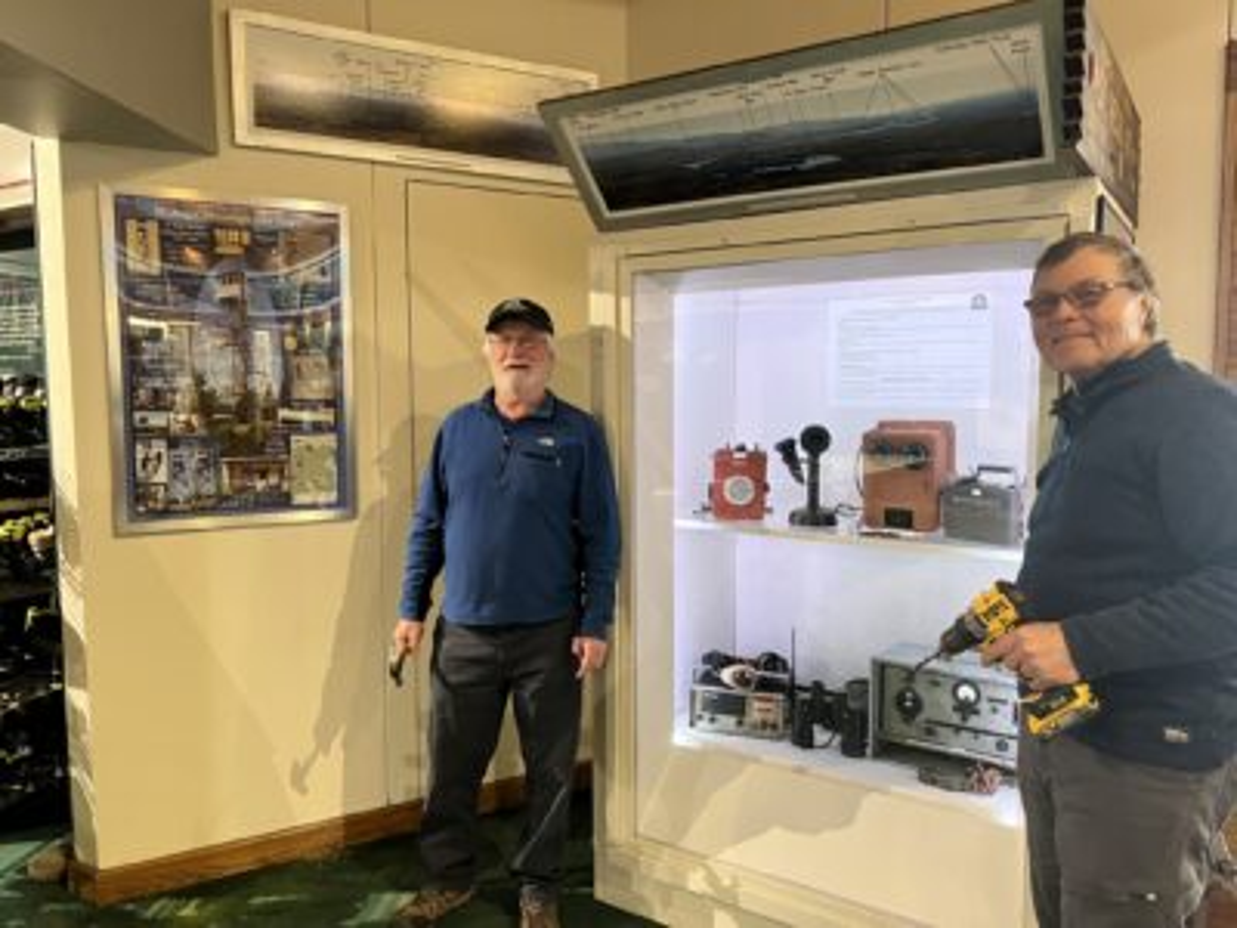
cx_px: 618
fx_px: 929
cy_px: 464
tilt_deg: -3.2
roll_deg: +0.6
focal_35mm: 26
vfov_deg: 53.1
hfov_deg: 67.3
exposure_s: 1/60
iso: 400
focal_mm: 5.7
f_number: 1.5
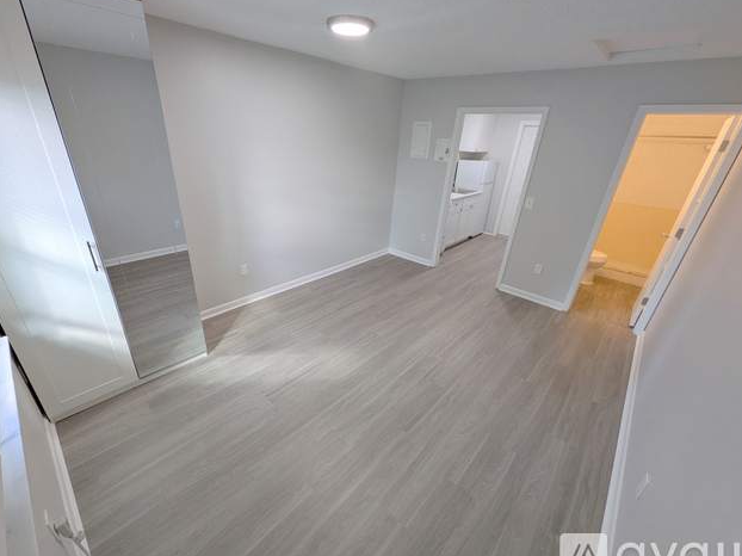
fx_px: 321
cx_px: 355
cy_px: 283
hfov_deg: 98.1
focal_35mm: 15
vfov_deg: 81.7
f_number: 2.2
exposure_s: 1/60
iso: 77
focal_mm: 1.83
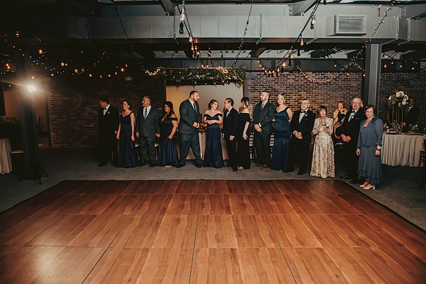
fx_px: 284
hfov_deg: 73.7
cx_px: 213
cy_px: 142
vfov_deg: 53.2
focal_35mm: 24
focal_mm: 24
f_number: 3.2
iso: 2000
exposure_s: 1/200
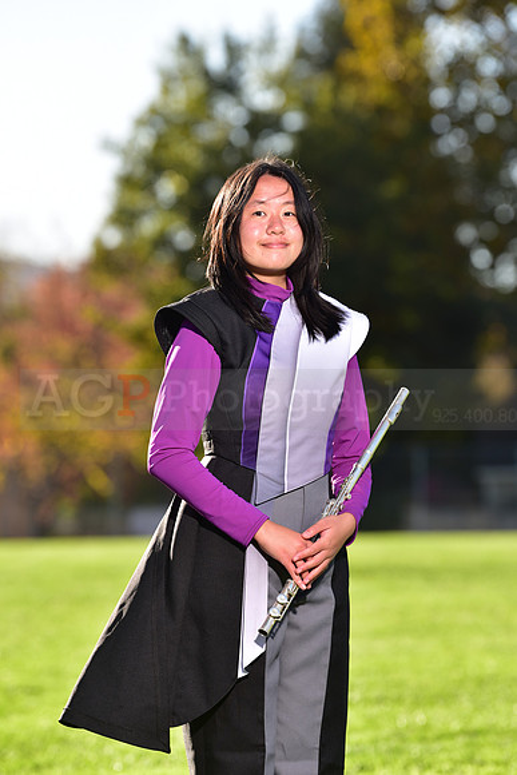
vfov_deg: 10.3
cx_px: 258
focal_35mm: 200
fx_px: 4305
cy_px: 388
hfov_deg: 6.9
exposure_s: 1/250
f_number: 5
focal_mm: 200
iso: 80
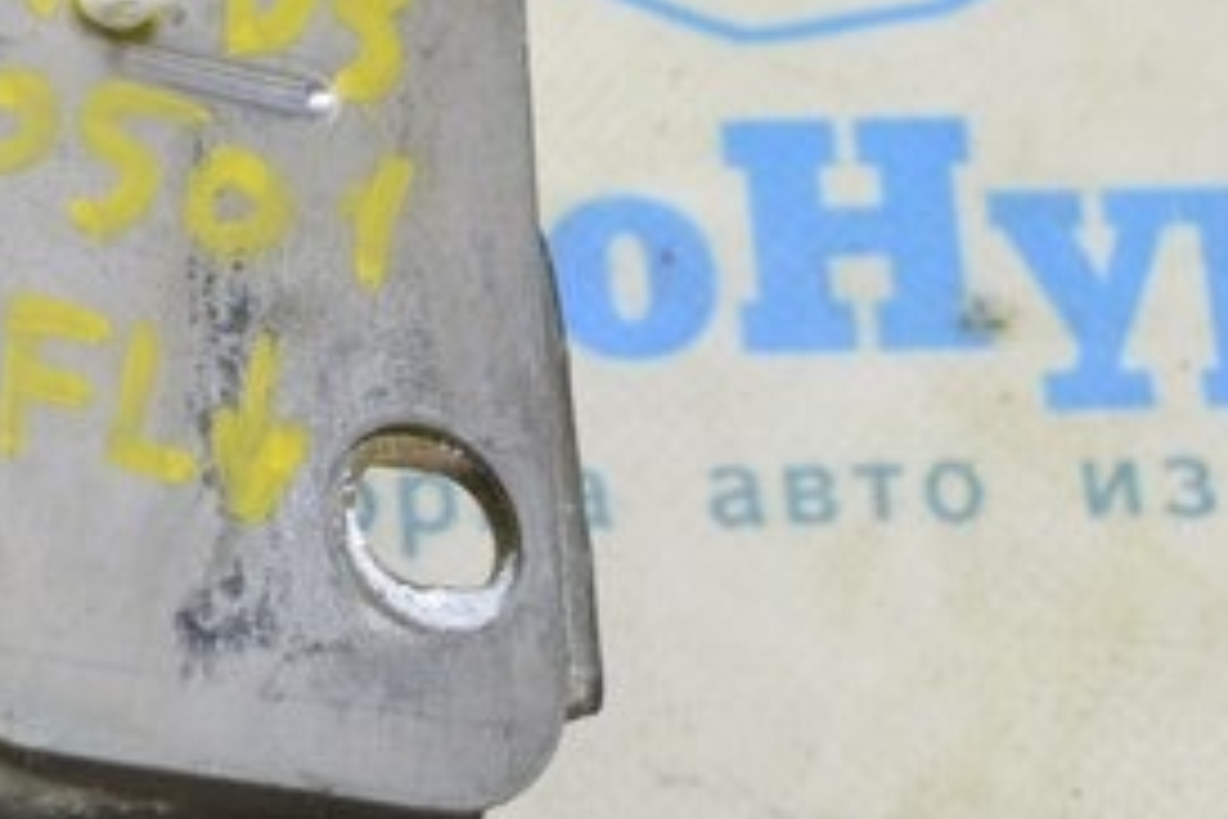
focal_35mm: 135
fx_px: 4605
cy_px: 124
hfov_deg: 14.5
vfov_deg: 10.1
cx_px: -382
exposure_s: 1/20
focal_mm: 24
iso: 400
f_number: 5.6
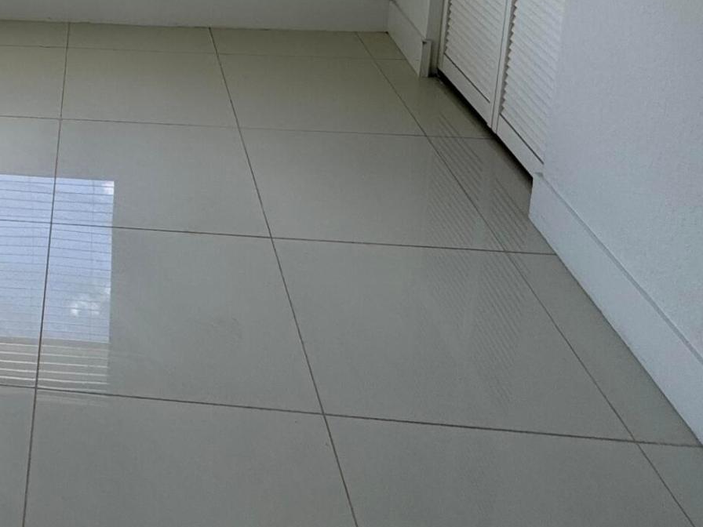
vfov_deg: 27.7
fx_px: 914
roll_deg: +0.8
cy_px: -126
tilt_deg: -13.2
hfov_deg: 37.3
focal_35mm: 45
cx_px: -13
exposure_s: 1/189
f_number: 2.2
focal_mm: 2.22
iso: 40
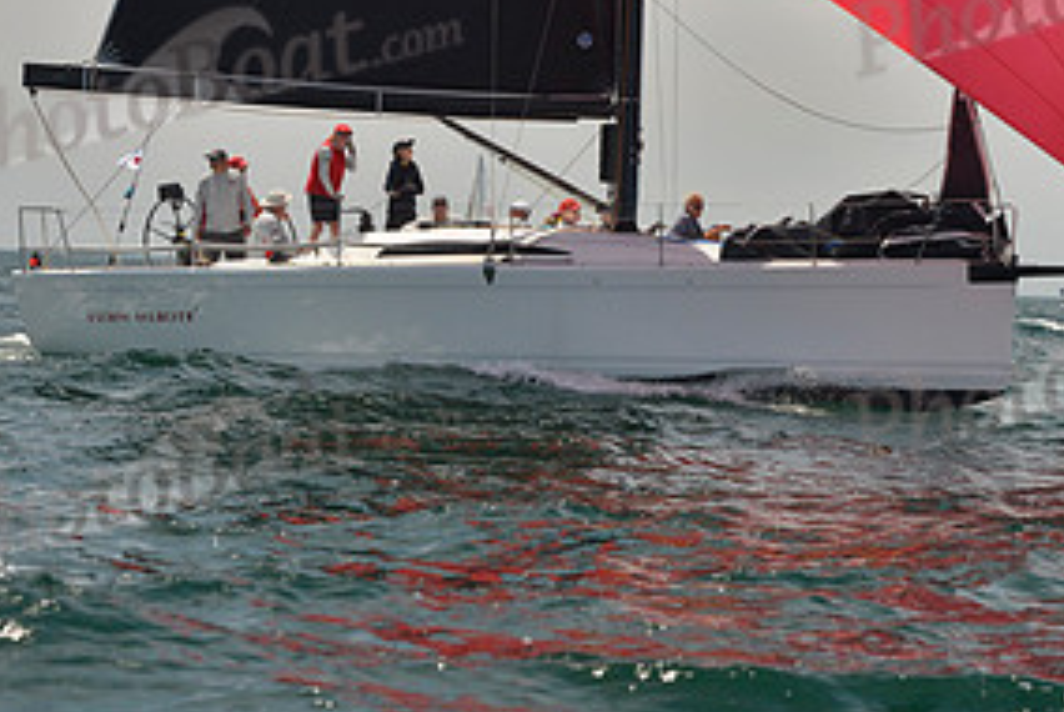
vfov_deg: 6.7
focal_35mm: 204
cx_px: 659
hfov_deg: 10.1
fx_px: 6035
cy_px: 227
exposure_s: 1/800
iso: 400
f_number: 7.1
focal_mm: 100
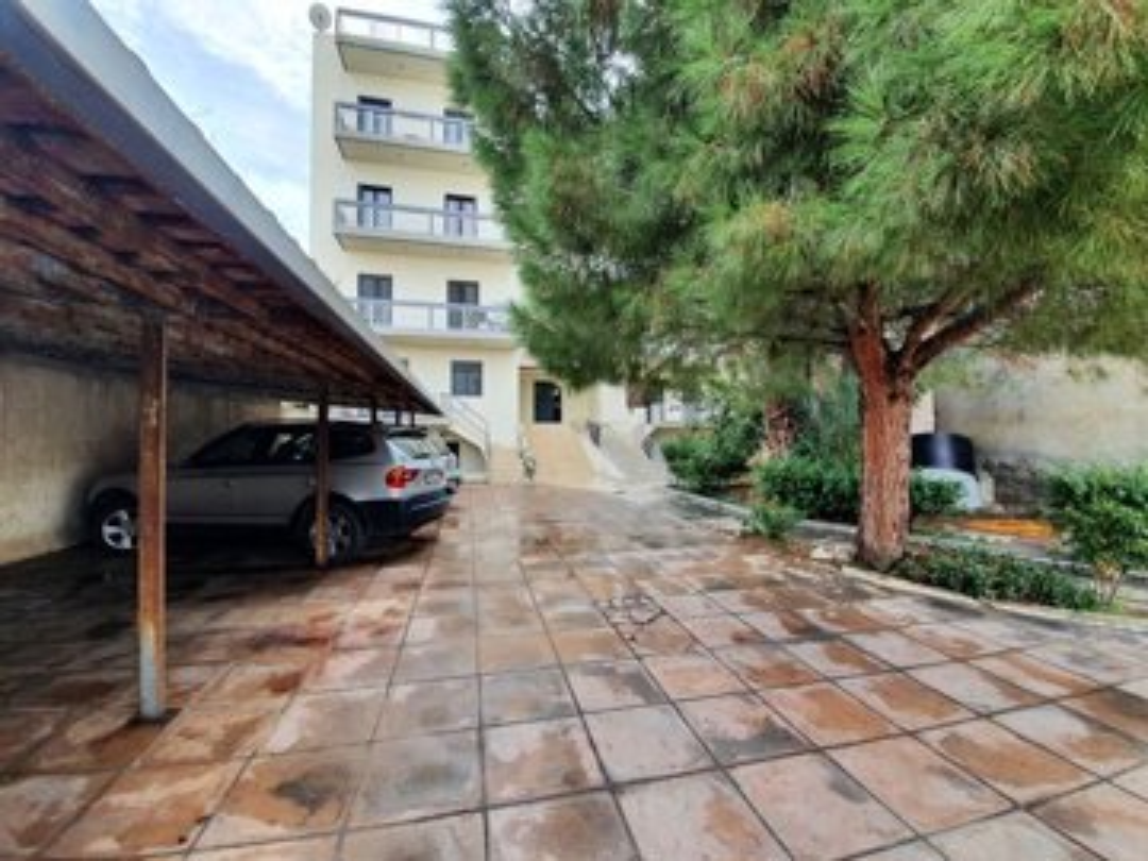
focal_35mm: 13
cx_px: 574
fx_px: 431
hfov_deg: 106.2
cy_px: 430
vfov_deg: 89.9
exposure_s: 1/268
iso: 50
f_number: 2.2
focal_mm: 1.8
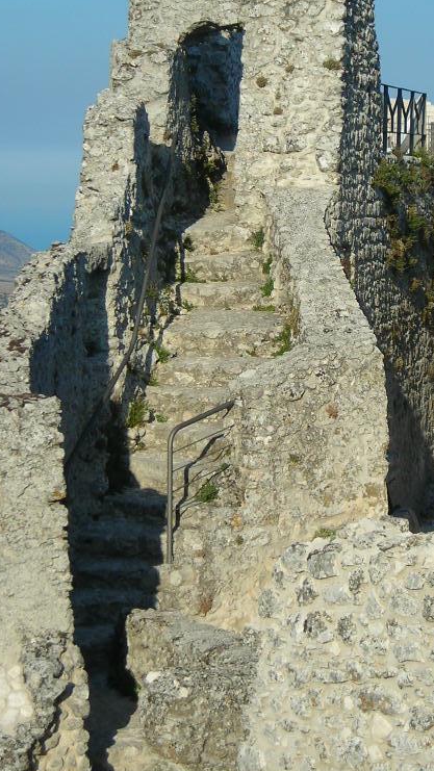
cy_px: 263
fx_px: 2372
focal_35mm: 116
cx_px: 308
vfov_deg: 18.4
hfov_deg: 10.4
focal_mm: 12.7
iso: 50
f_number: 8.4
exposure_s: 1/123
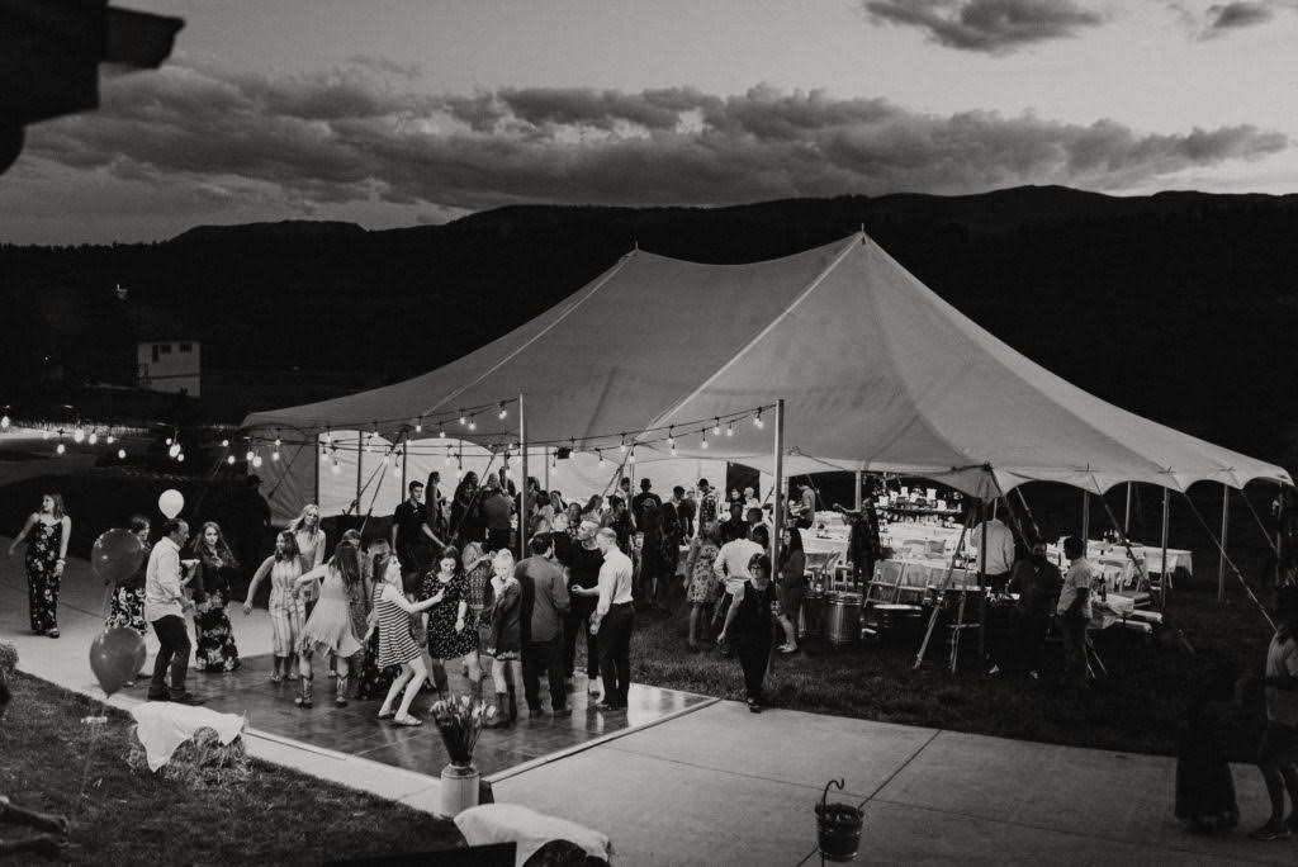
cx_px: 649
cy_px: 434
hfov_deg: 53.9
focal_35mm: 35
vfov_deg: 37.6
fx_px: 1275
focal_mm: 35
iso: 1600
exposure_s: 1/100
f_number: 2.2
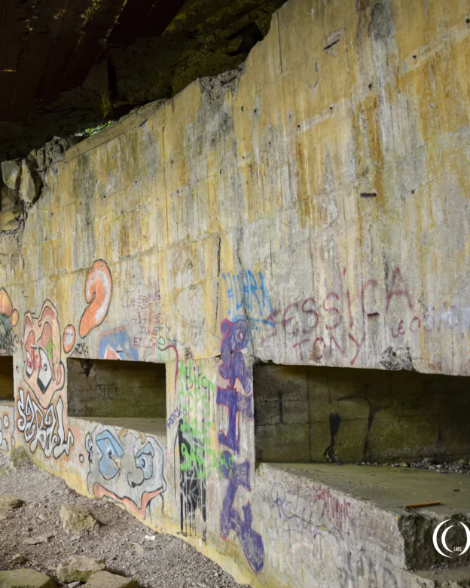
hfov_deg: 36.6
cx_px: 81
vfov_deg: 46.8
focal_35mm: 39
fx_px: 678
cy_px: 297
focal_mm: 18
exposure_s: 1/60
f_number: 4
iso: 400
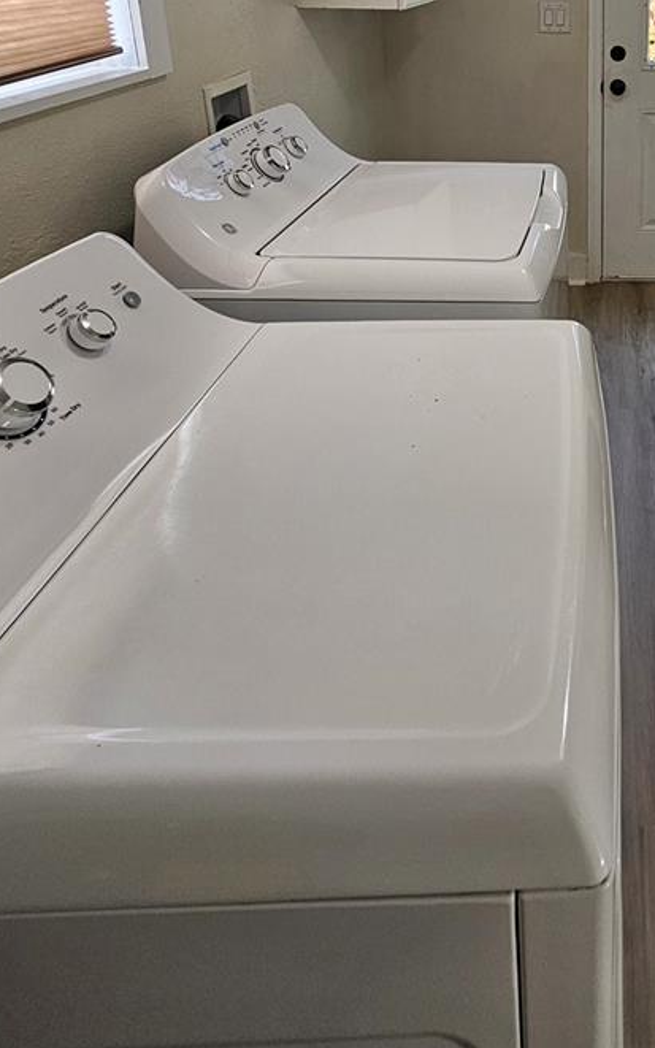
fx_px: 714
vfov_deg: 62.8
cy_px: 138
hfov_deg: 44.4
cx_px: 601
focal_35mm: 25
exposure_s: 1/60
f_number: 2.2
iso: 125
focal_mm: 2.2
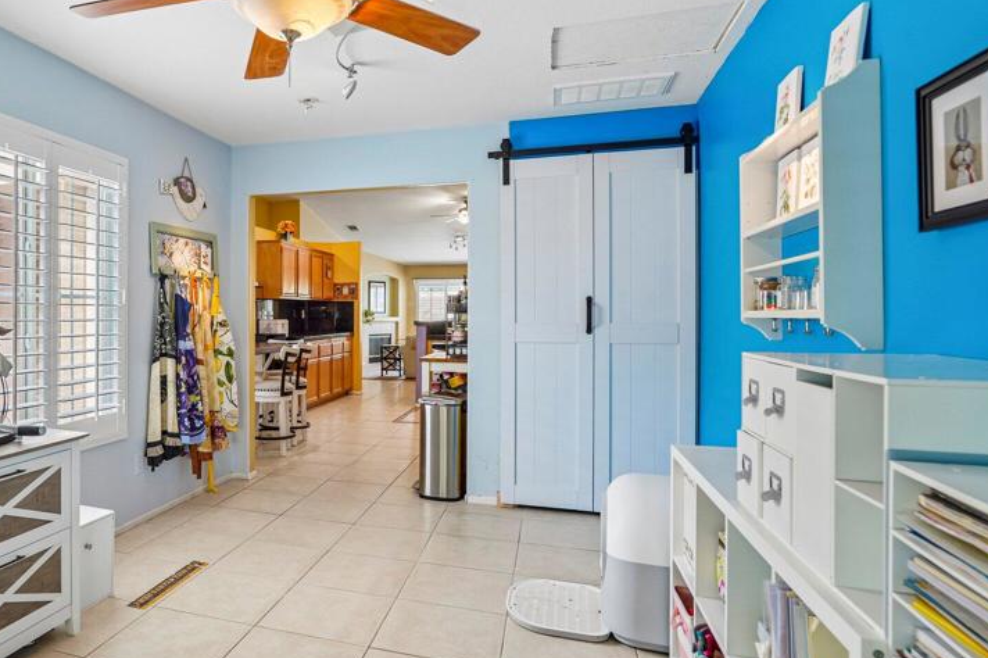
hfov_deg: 72.8
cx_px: 297
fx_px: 631
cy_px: 305
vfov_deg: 55.0
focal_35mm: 23
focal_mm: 16
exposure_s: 1/25
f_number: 8
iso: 400
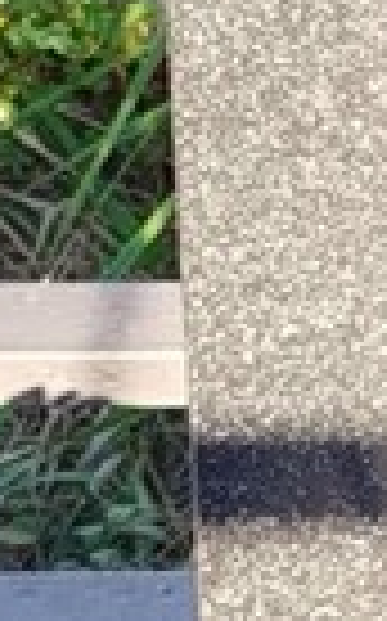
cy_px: 454
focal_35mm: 400
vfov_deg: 5.3
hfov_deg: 3.2
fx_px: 6764
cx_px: 1238
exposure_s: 1/140
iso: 50
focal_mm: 5.31
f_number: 1.7
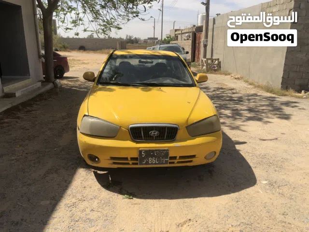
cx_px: 154
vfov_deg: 49.7
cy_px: 116
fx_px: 250
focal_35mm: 28
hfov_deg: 63.4
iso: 20
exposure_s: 1/2433
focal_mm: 3.99
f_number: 1.8
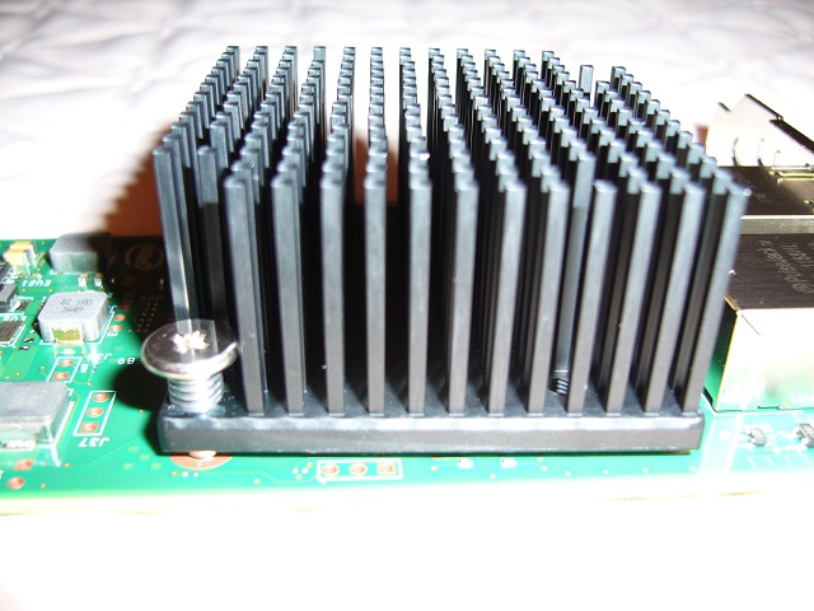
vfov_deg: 40.7
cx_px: 407
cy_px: 306
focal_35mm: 35
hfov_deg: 52.6
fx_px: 823
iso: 80
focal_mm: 5.8
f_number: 2.8
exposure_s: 1/30
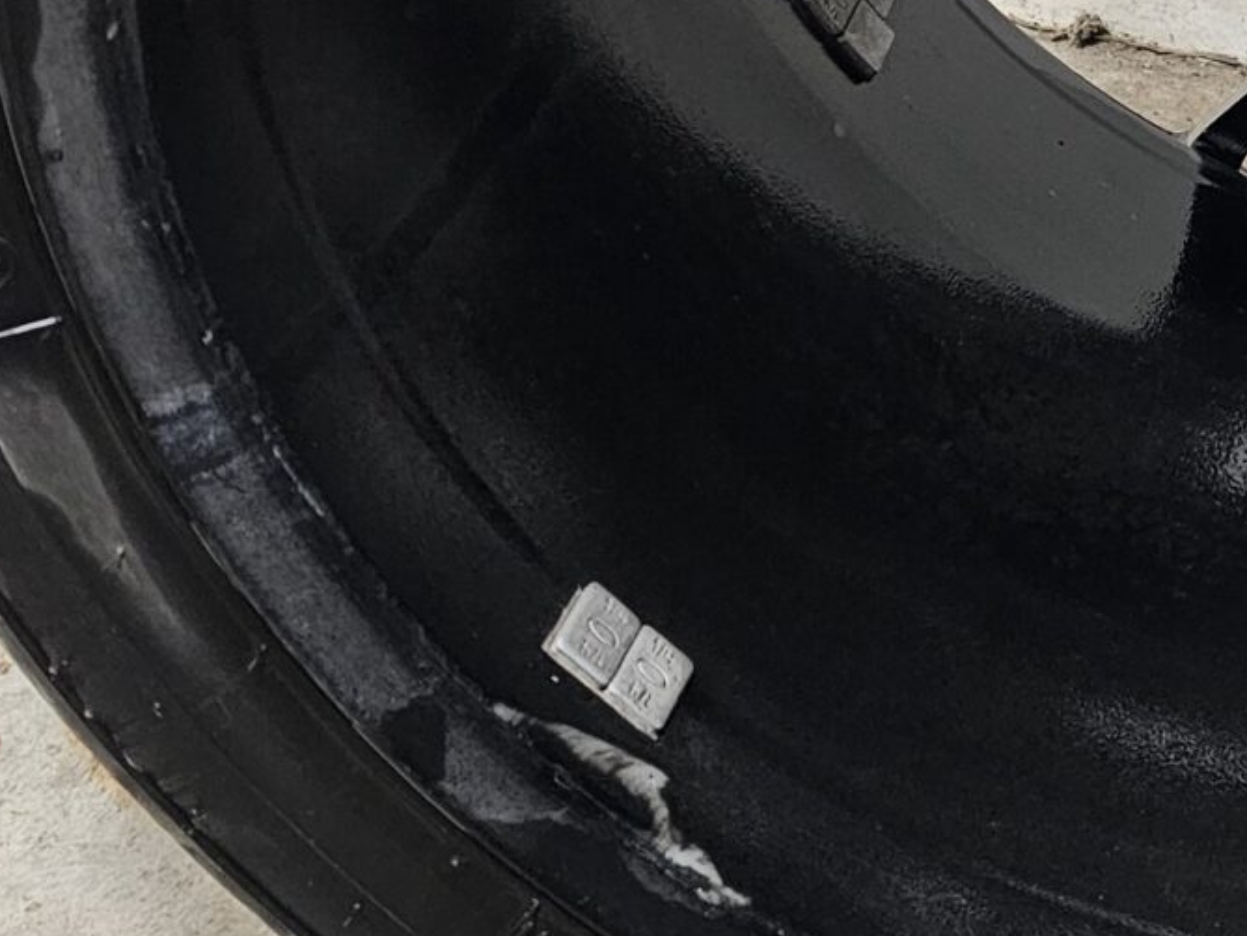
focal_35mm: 88
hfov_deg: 20.8
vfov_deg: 16.0
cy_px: -237
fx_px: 3171
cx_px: 1493
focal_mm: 6.3
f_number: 1.7
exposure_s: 1/60
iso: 640
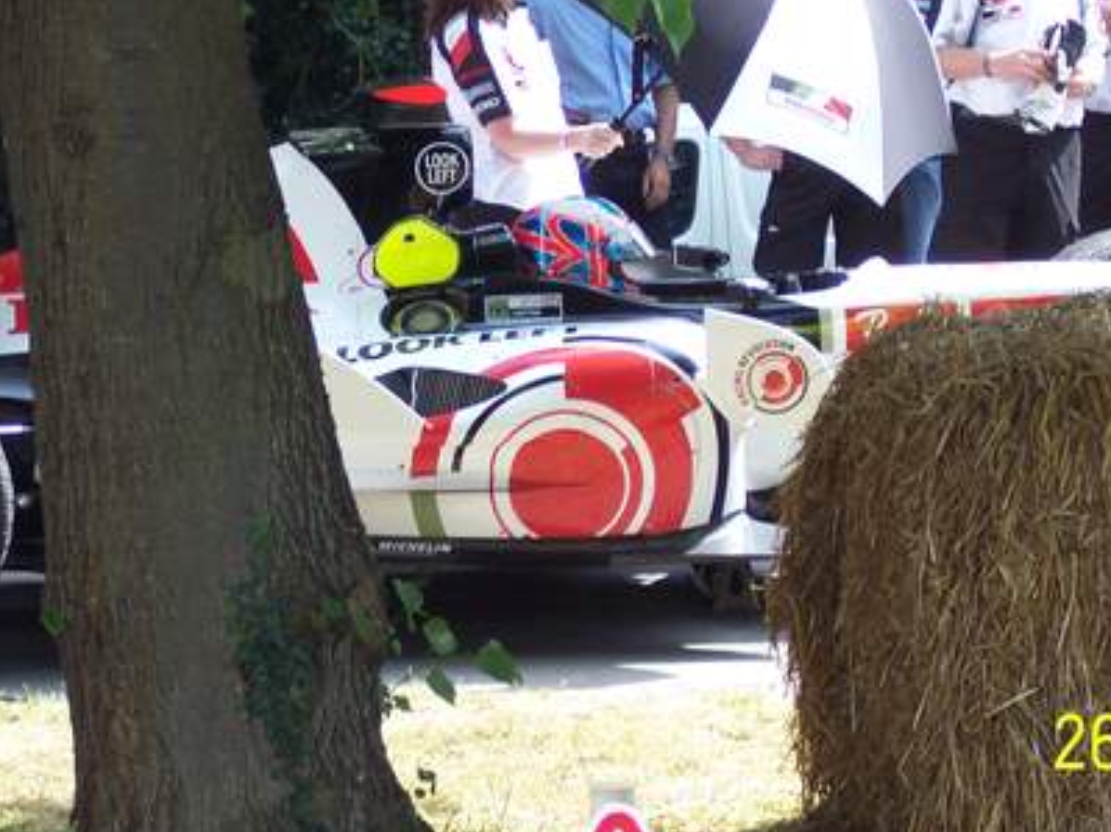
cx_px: 624
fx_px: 5872
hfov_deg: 10.8
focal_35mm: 183
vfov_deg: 8.1
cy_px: 242
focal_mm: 24
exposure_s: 1/125
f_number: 4.8
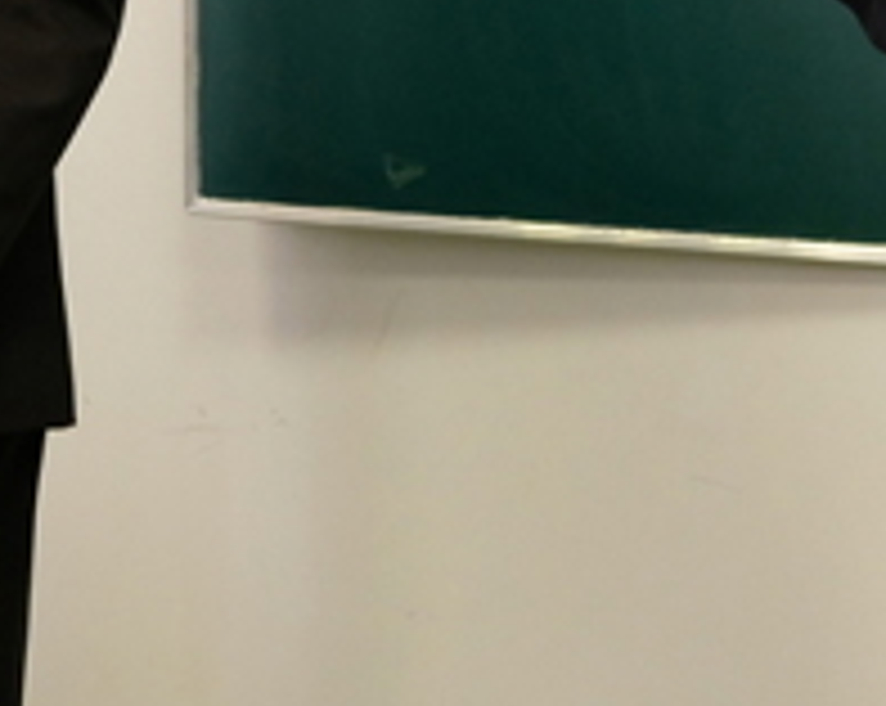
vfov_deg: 9.4
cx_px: 603
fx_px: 4216
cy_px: -166
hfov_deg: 12.0
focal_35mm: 161
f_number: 3.6
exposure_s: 1/110
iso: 1250
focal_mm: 30.2
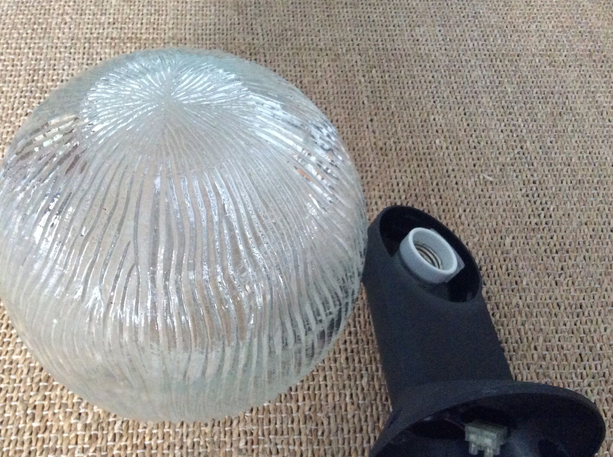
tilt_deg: -55.0
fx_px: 725
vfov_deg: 35.0
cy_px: 265
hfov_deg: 45.8
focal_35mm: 41
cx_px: 285
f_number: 2.4
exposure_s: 1/17
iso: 320
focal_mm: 3.3
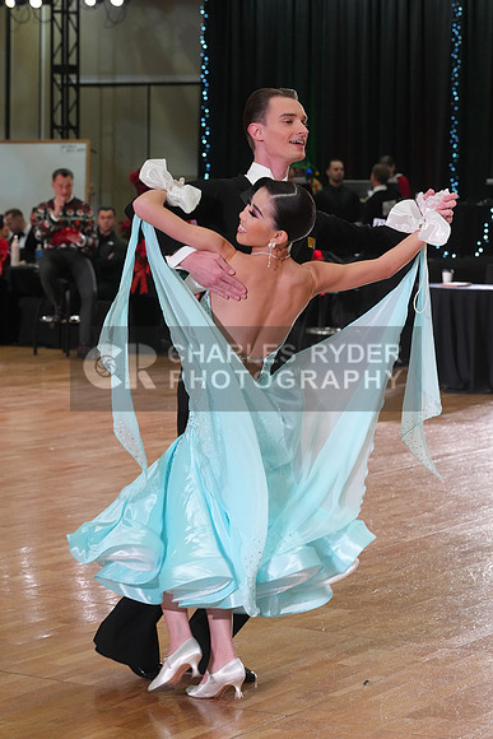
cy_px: 370
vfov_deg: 19.6
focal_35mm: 104
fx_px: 2135
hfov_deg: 13.2
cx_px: 246
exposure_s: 1/200
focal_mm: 104
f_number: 8
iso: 4000
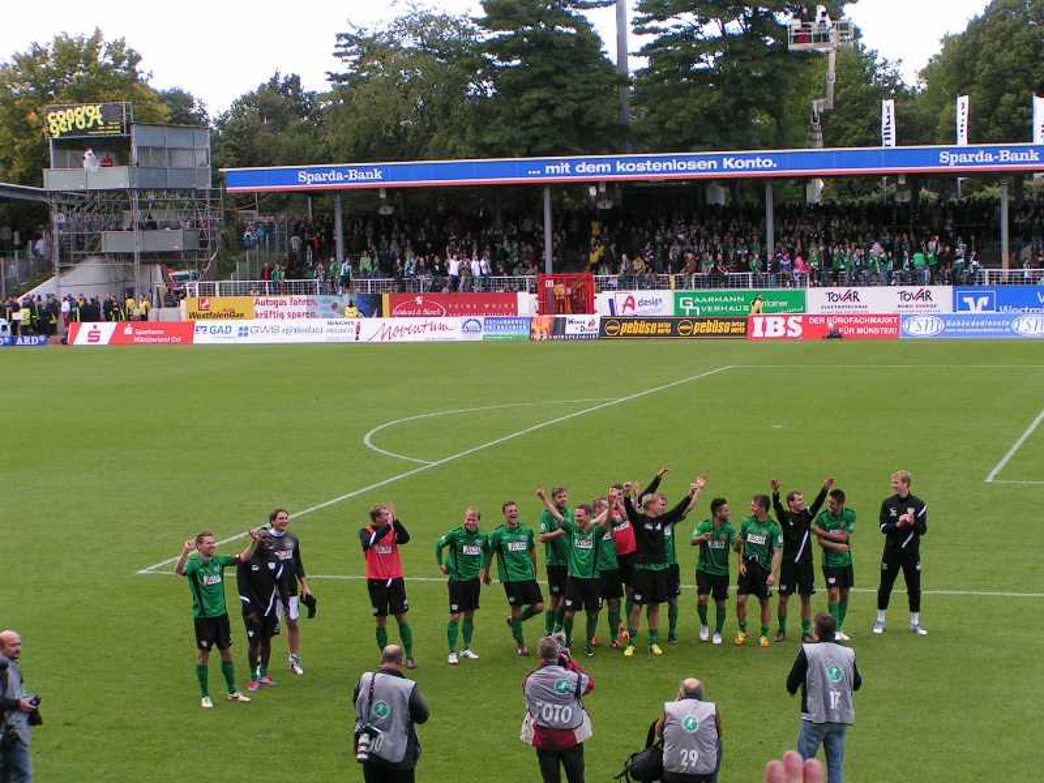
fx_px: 2051
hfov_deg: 28.6
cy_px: 392
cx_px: 522
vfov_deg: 21.6
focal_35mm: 68
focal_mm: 10.5
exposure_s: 1/100
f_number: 4.5
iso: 50
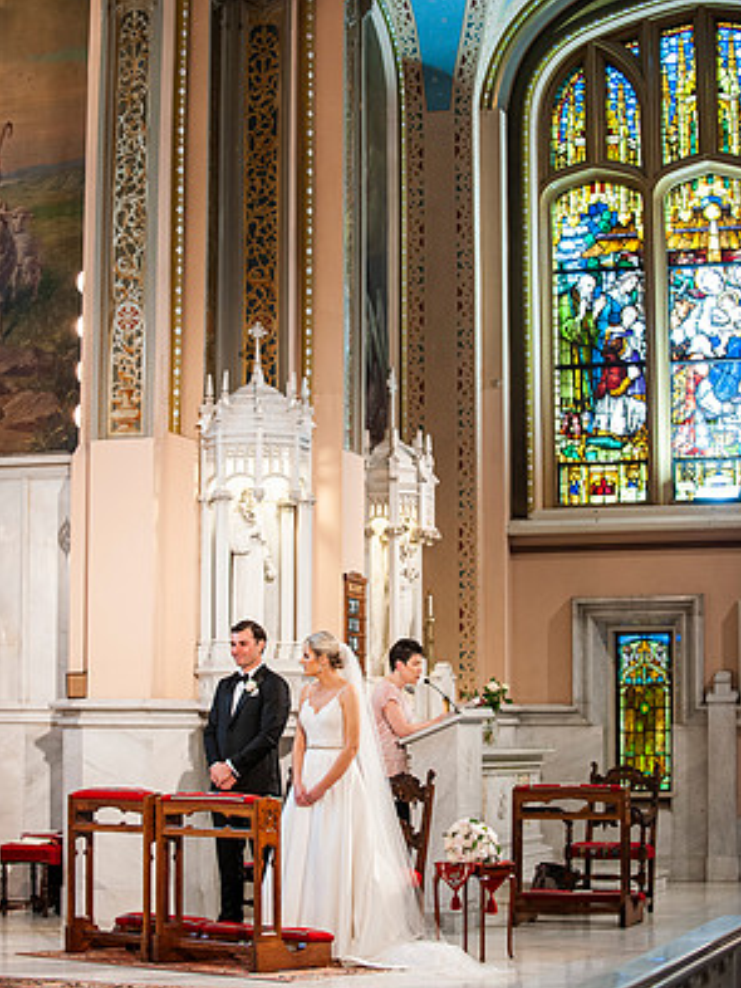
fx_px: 2197
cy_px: 495
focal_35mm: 77
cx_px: 373
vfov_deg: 25.3
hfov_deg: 19.1
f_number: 2.8
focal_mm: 70
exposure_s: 1/80
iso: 1600
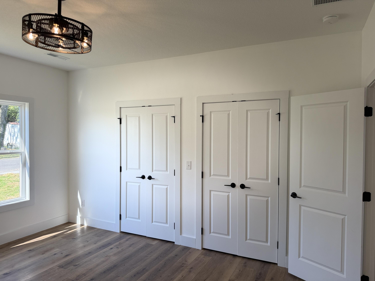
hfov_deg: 71.6
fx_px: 260
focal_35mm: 24
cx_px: 188
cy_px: 140
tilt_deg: -1.4
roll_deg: +0.1
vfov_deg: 56.8
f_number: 1.78
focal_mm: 6.76
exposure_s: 1/484
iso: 80
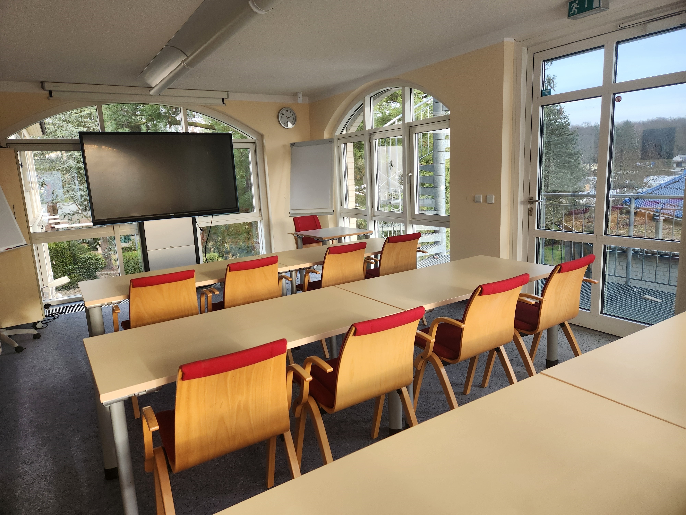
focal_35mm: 23
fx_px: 456
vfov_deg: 58.9
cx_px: 343
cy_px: 258
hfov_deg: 73.9
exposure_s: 1/180
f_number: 1.8
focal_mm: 5.4
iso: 125
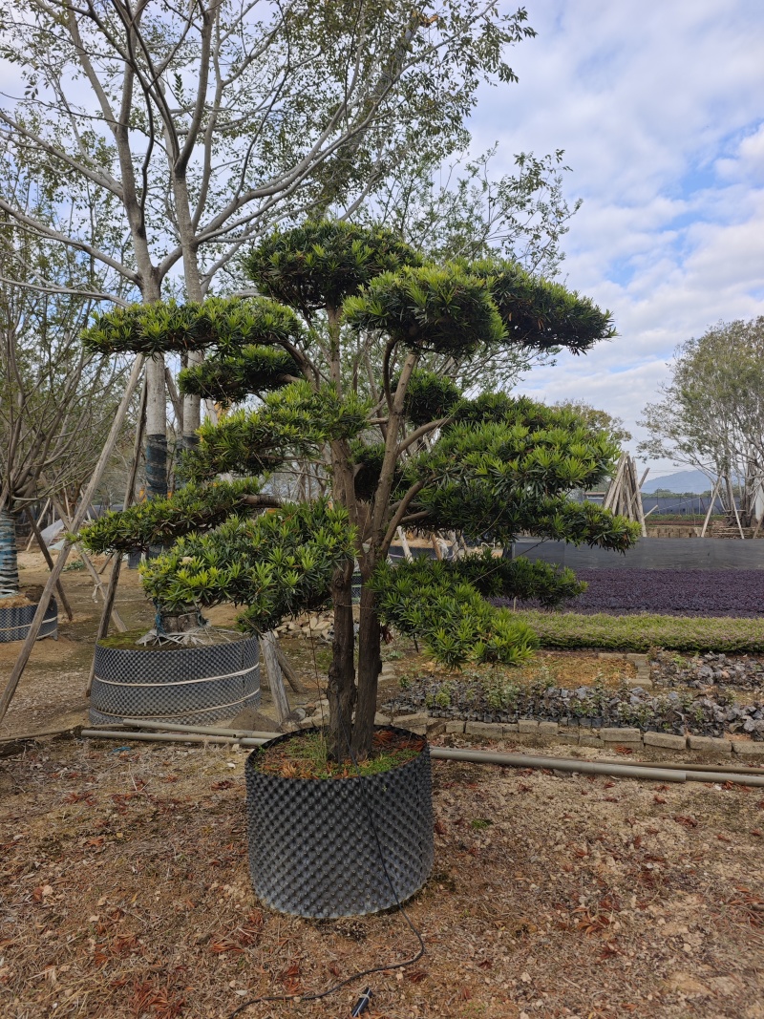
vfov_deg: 73.9
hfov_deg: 58.9
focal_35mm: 23
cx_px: 382
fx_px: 677
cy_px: 510
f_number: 1.6
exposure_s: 1/1486
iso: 50
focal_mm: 6.55
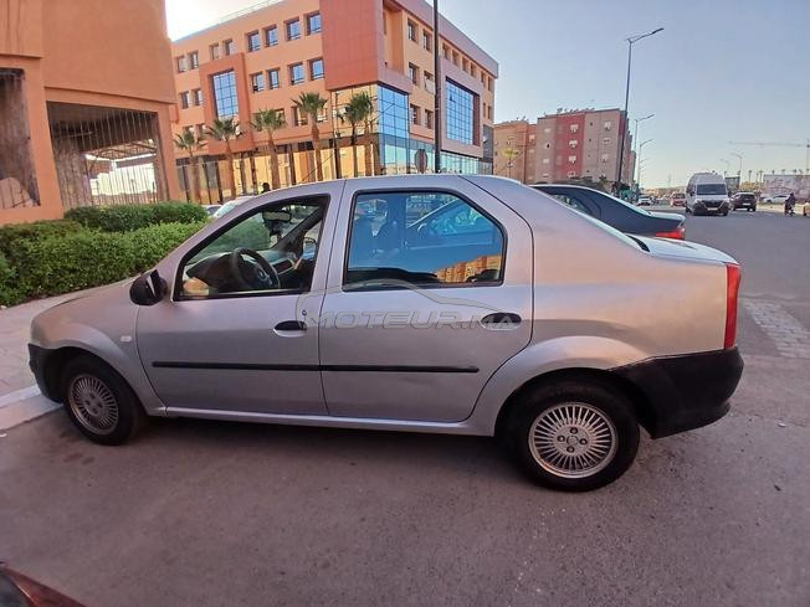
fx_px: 398
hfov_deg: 91.0
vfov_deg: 74.7
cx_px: 405
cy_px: 304
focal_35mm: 17
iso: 50
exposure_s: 1/357
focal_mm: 1.4
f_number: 2.2
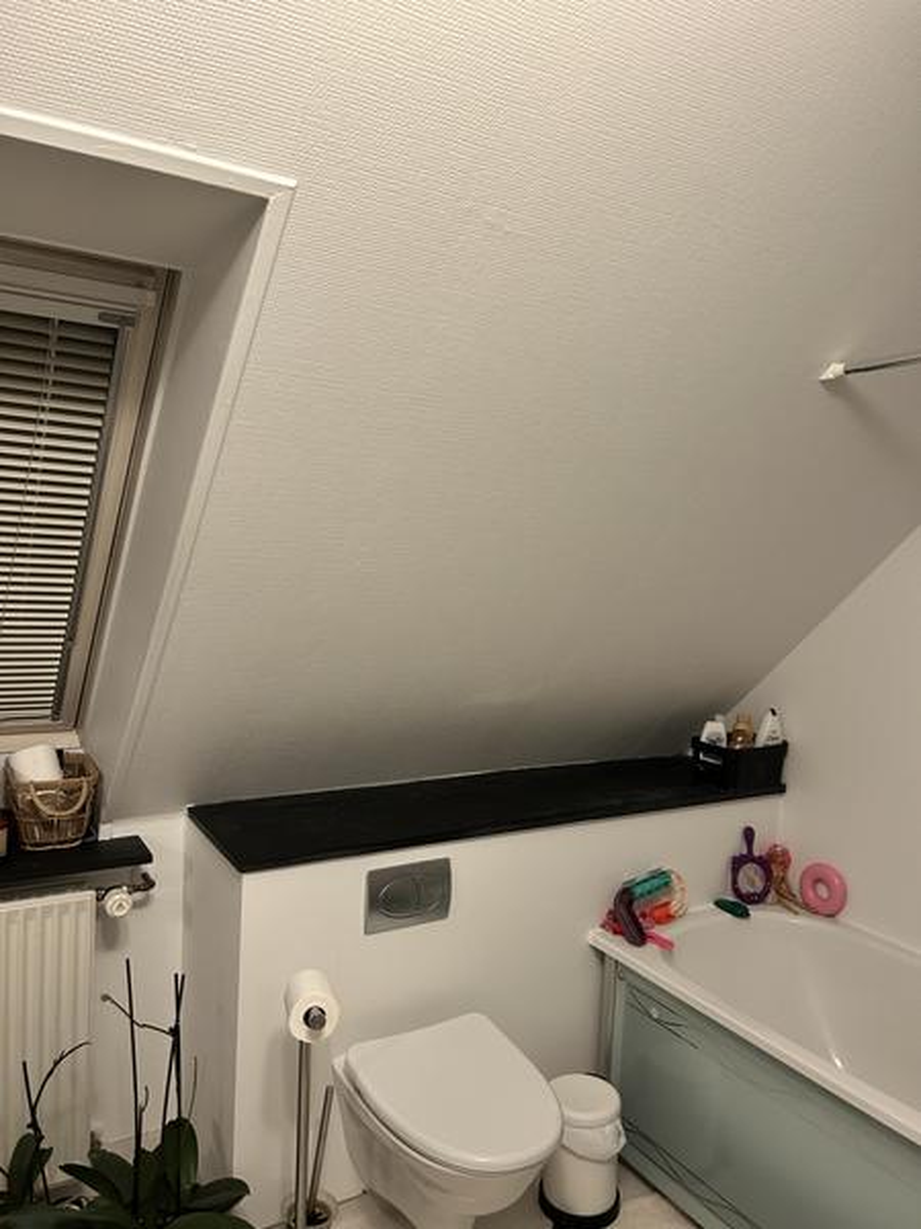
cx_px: 460
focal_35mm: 26
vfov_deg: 67.3
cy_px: 614
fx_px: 922
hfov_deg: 53.1
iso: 160
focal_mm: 5.7
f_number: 1.5
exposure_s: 1/50
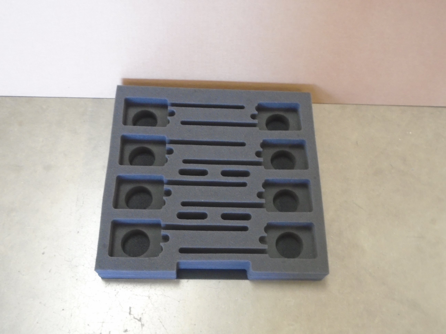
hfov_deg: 51.4
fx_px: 464
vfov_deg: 39.7
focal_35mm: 36
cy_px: 167
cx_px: 223
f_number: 3.8
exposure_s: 1/15
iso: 400
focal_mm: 6.4
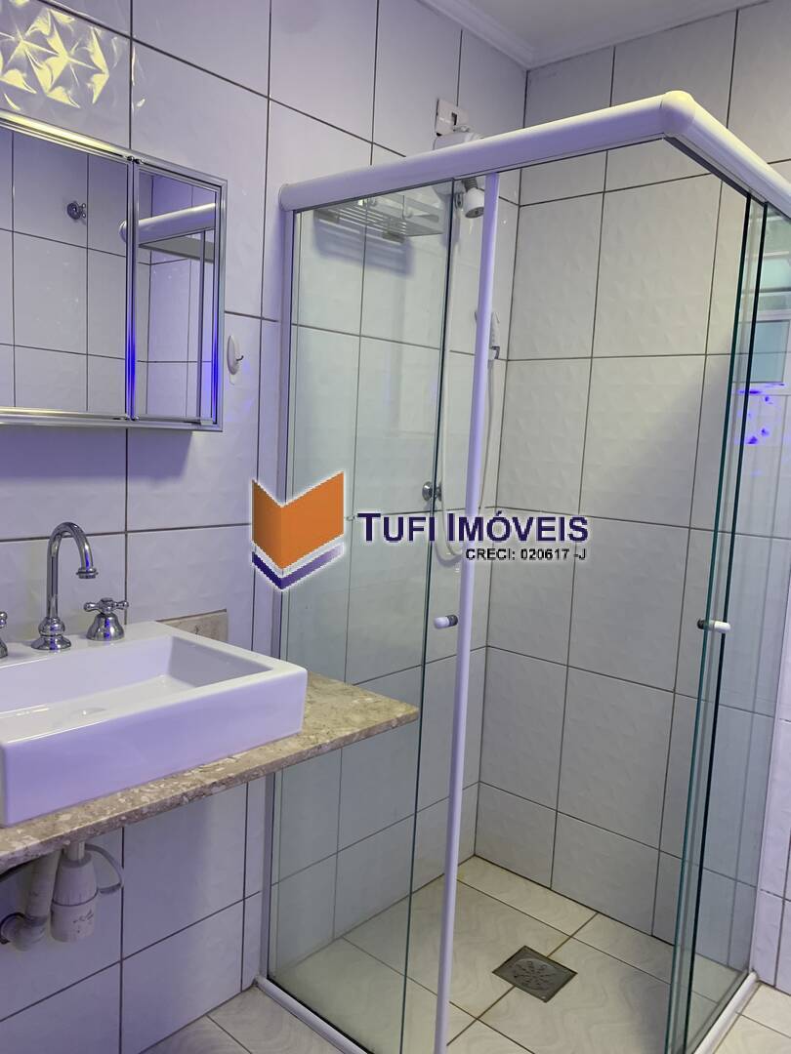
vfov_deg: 67.3
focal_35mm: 26
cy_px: 527
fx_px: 792
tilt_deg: -5.9
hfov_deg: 53.1
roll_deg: -2.8
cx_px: 396
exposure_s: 1/60
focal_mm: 4.25
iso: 80
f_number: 1.8
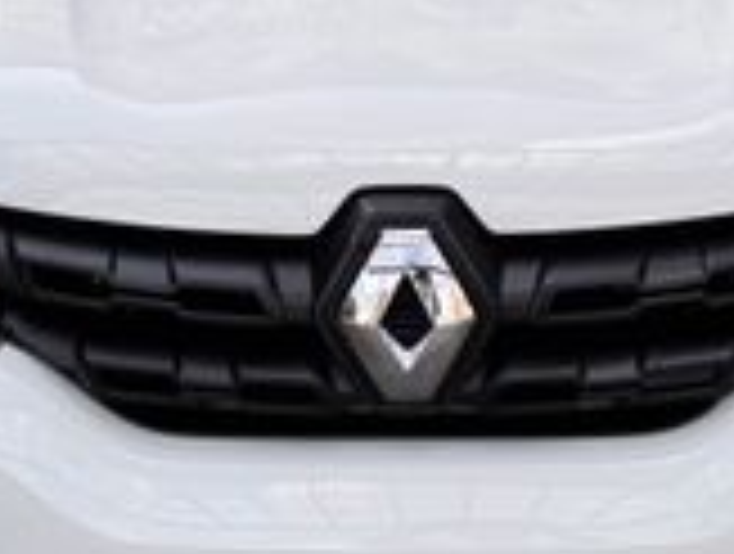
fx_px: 1466
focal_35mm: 69
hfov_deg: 28.1
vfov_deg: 21.3
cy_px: 180
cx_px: 428
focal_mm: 6.76
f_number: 1.78
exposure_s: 1/1488
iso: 80
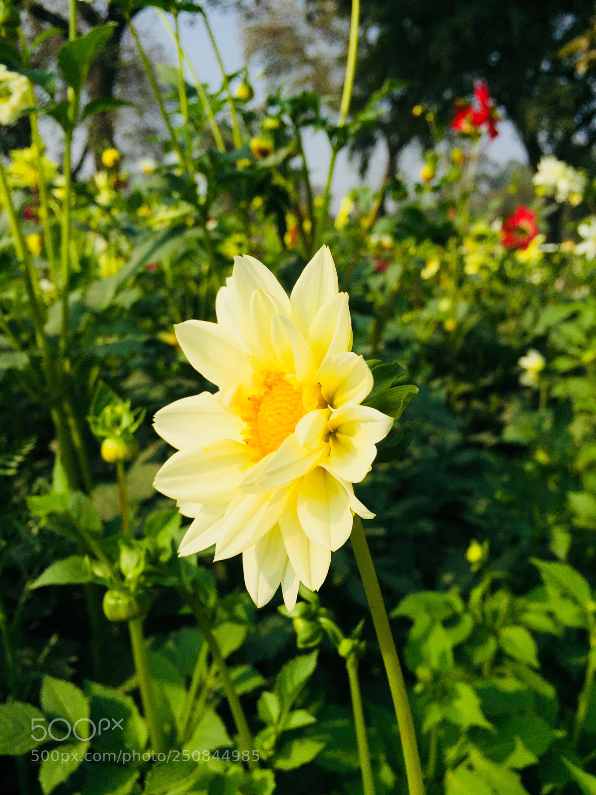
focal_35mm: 29
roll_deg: -2.1
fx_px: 666
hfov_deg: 48.2
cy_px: 398
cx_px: 298
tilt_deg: -12.1
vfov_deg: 61.7
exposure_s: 1/5650
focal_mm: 4.15
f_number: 2.2
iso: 32
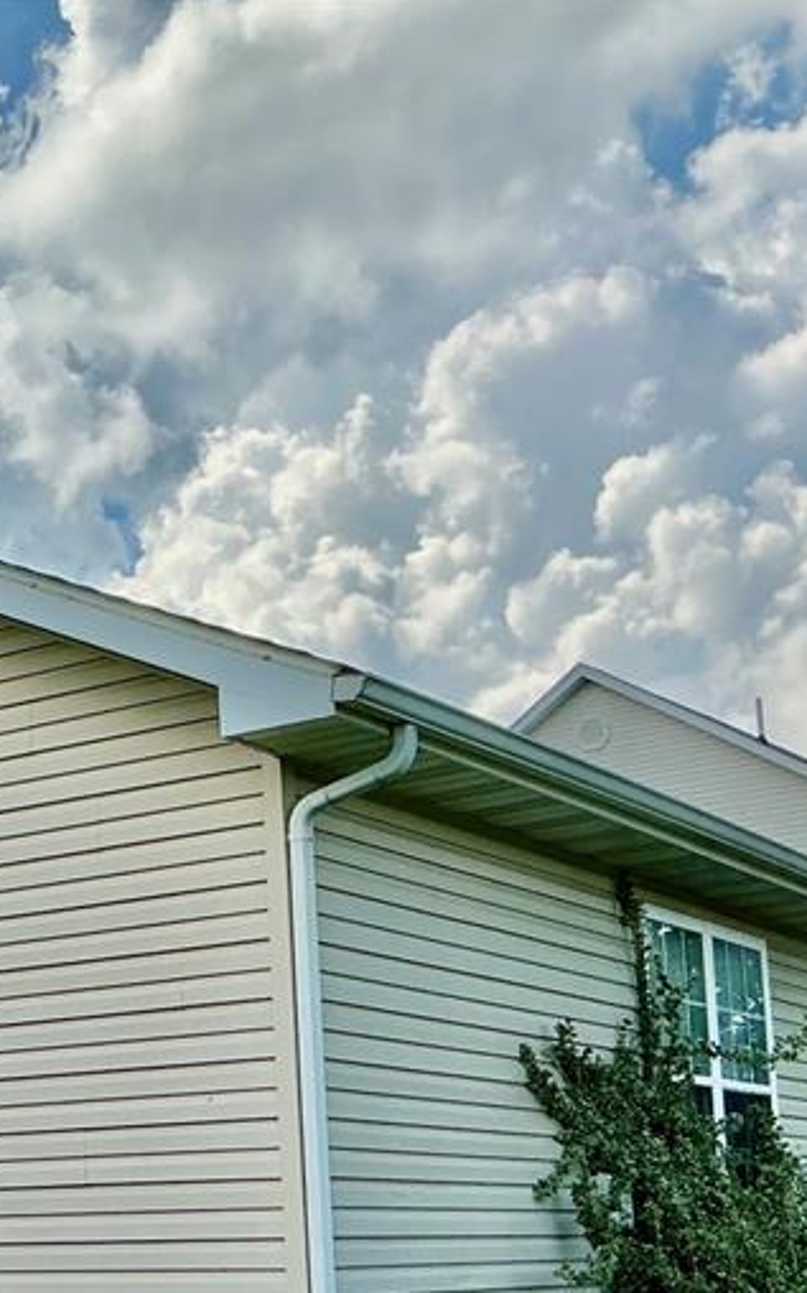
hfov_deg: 19.7
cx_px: -160
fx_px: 2184
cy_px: 972
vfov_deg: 32.4
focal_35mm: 62
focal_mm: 3
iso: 25
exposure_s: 1/1912
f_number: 1.8
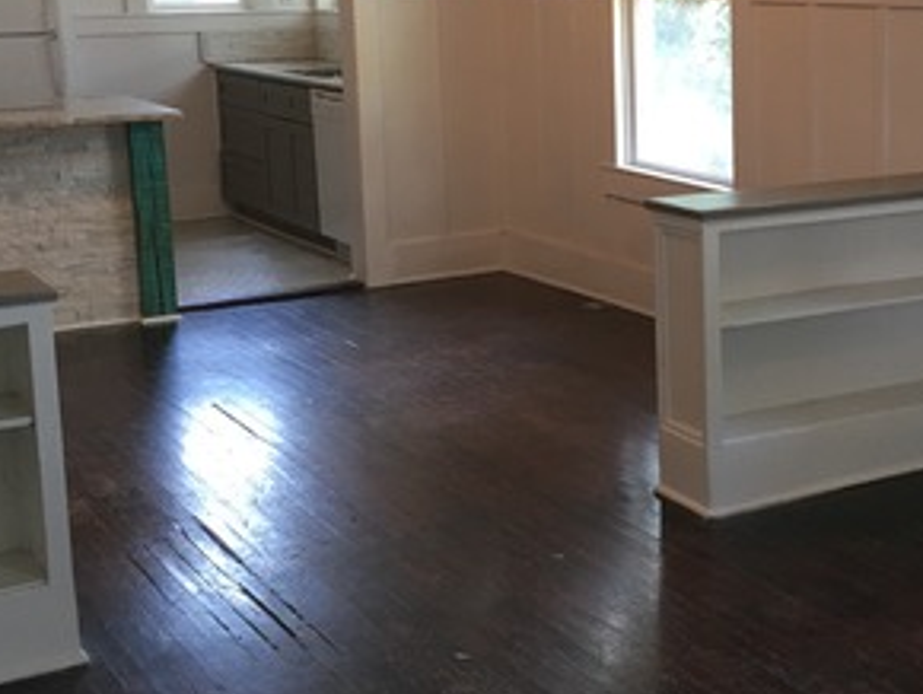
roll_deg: +0.5
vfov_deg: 22.9
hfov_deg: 29.5
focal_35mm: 64
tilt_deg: -9.1
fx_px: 1708
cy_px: 261
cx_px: 742
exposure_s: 1/15
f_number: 2.2
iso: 40
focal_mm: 4.15
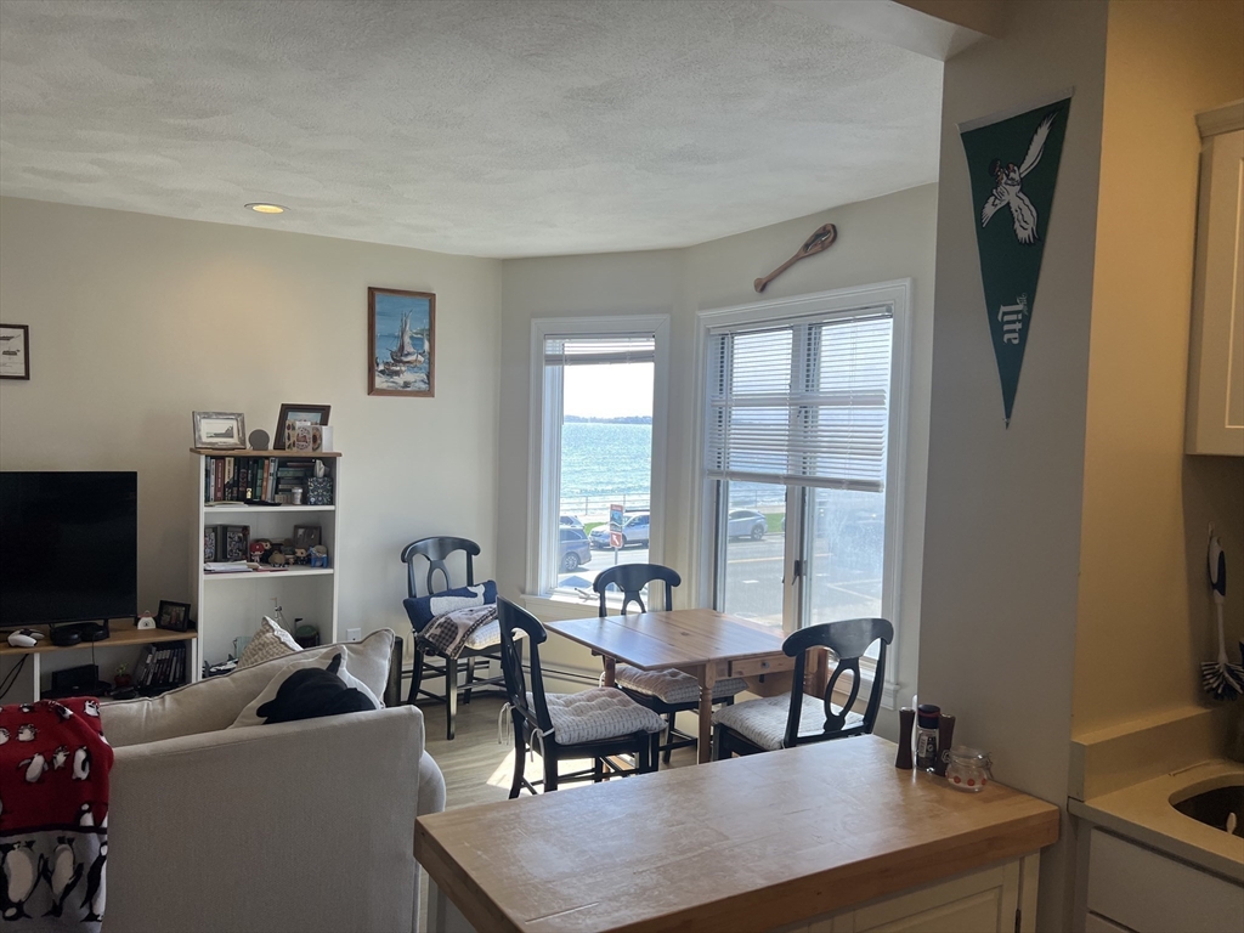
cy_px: 466
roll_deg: -1.3
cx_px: 622
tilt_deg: -4.0
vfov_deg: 53.1
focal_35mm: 26
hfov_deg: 67.3
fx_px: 934
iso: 50
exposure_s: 1/416
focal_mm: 5.7
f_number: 1.5
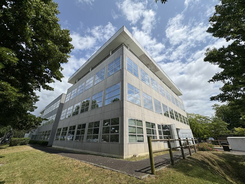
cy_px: 92
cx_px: 122
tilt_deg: +26.0
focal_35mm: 14
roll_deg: +0.2
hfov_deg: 102.1
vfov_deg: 85.7
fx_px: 99
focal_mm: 2.22
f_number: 2.2
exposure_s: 1/3546
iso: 50
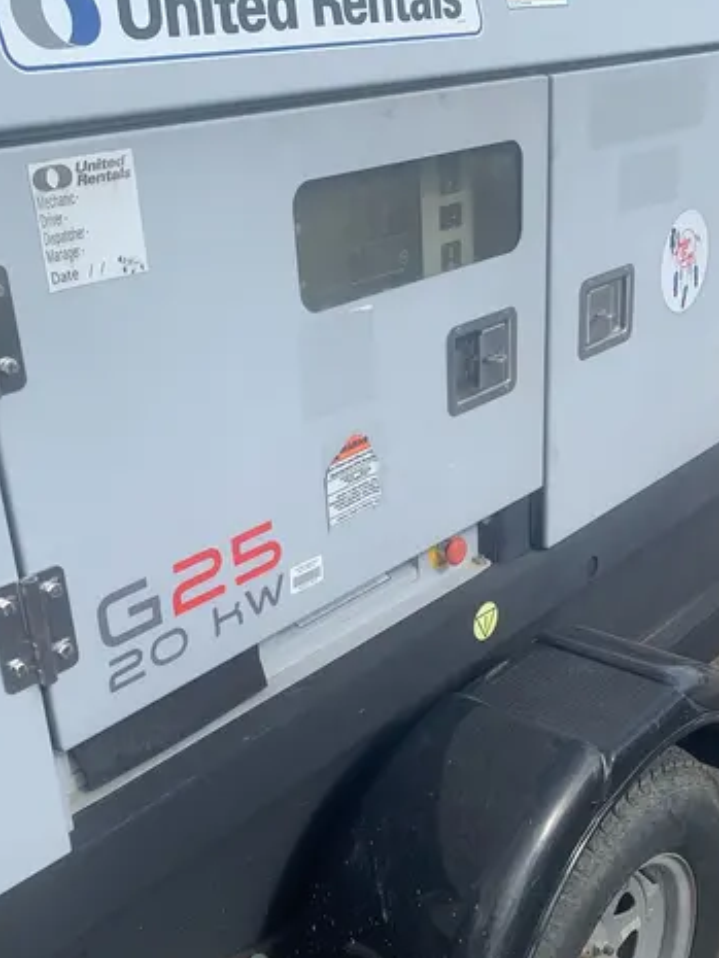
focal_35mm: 41
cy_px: 566
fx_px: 1135
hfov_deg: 35.1
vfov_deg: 45.6
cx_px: 348
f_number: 1.8
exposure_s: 1/1490
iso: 25
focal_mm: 4.25
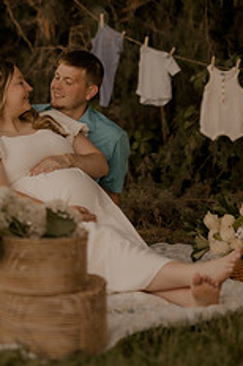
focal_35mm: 97
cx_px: 81
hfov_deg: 14.0
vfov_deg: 20.8
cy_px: 71
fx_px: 985
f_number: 1.4
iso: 200
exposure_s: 1/1000
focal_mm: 50
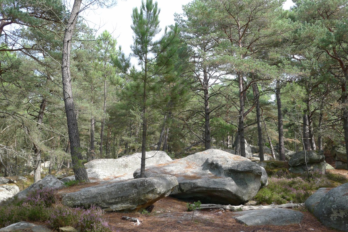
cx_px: 174
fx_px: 309
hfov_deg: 58.7
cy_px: 116
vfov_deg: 41.1
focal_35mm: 32
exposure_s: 1/320
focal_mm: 6.8
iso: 80
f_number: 2.8
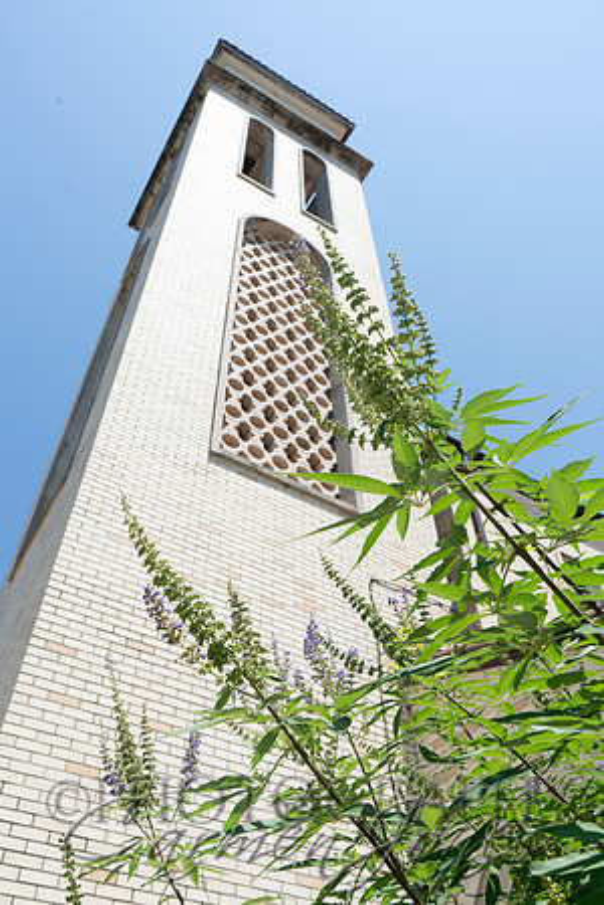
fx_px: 705
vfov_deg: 65.5
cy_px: 452
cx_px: 302
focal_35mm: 28
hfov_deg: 46.4
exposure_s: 1/160
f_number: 14
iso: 250
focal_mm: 28
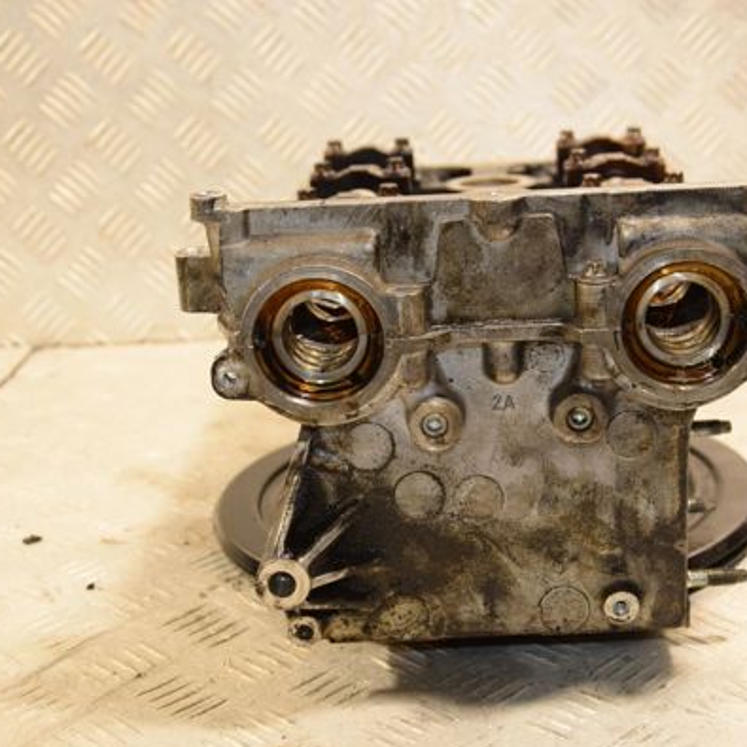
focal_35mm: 66
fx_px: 1611
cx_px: 492
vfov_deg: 26.1
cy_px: 373
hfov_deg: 26.0
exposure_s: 1/160
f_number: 5
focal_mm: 32
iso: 800
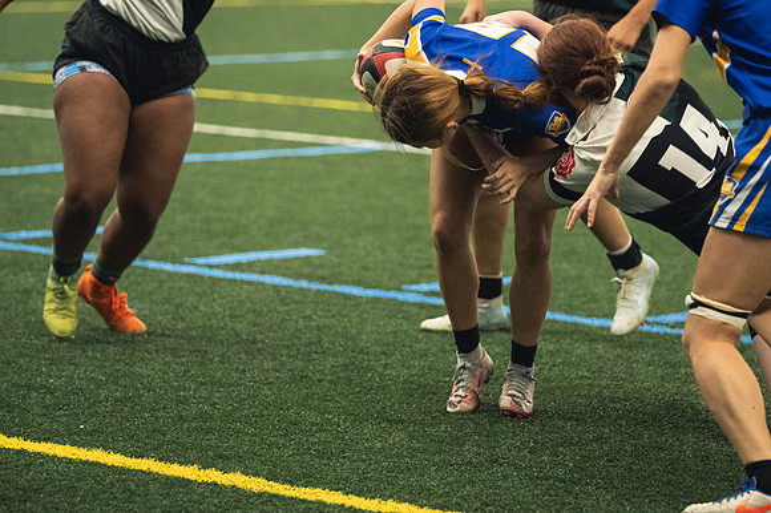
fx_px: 4174
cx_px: 386
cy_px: 256
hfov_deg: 10.6
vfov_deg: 7.0
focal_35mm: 195
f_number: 2.8
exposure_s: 1/500
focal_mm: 130
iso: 8000
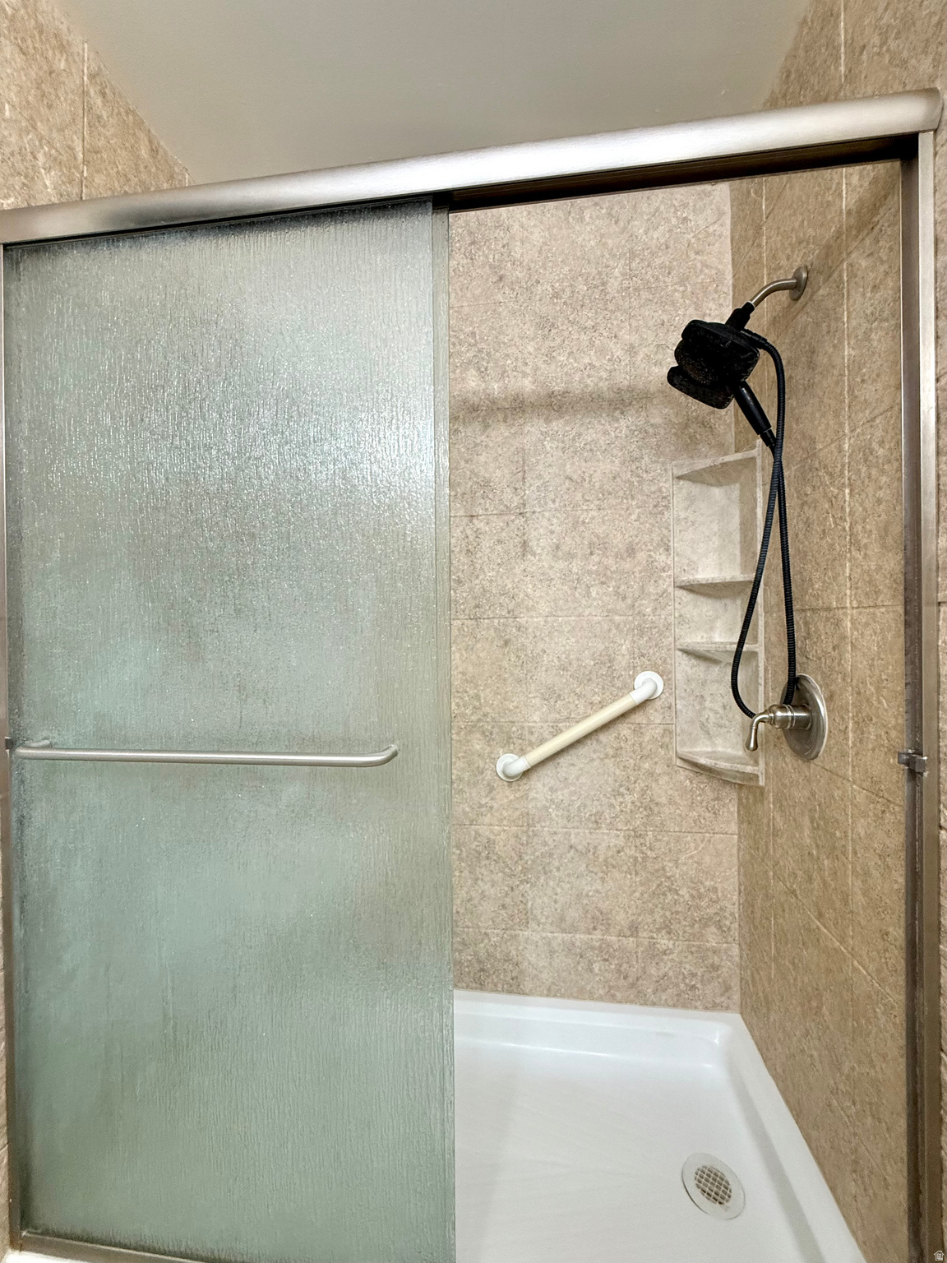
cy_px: 632
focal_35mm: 14
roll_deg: -0.1
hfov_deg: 85.7
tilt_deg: +0.0
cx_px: 474
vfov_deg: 102.1
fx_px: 511
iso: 250
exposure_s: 1/60
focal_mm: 2.22
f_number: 2.2
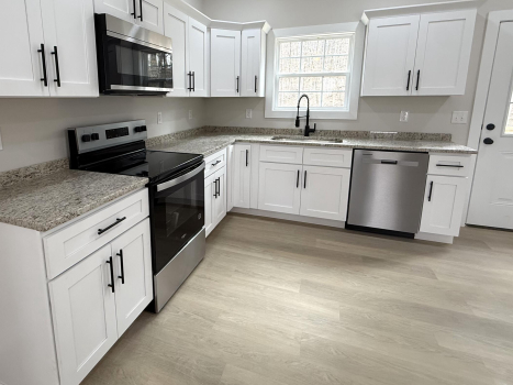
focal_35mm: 20
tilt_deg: -10.2
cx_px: 209
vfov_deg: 65.3
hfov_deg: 80.9
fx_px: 296
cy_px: 154
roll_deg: +0.9
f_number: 2.2
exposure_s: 1/120
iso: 160
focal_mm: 2.22
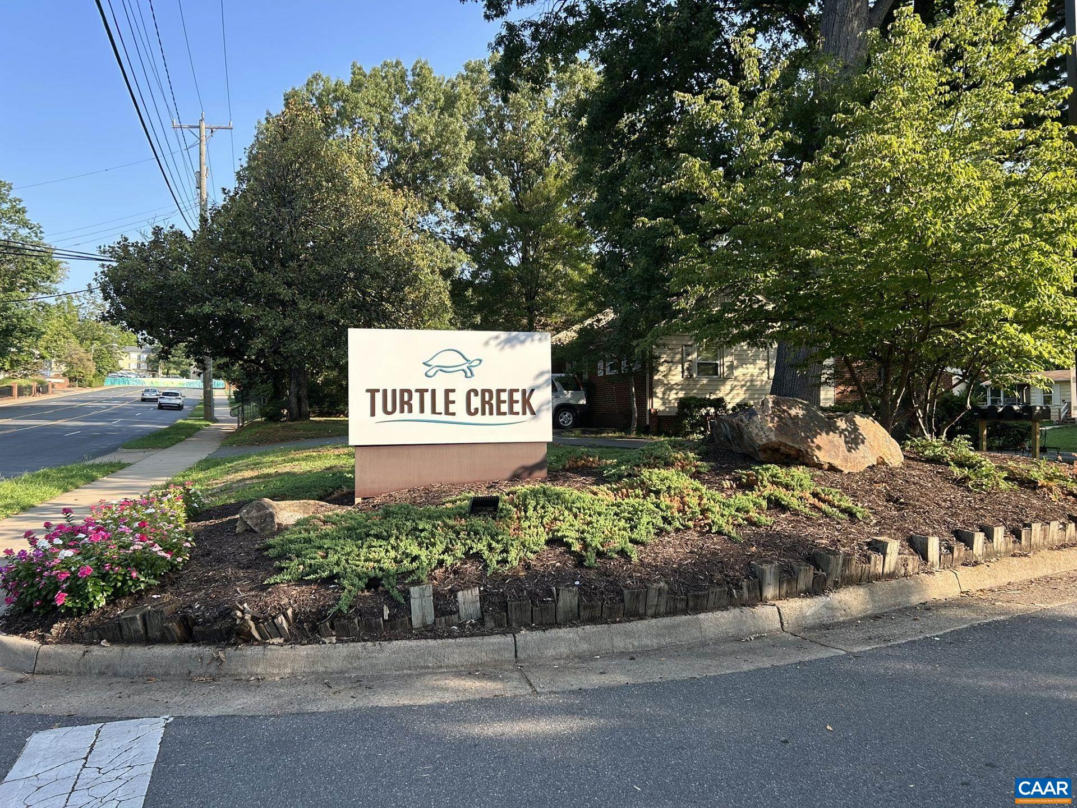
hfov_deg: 67.3
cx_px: 538
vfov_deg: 53.1
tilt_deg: +2.4
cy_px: 404
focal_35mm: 26
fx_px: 809
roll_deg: -0.1
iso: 50
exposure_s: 1/611
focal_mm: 5.7
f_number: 1.5
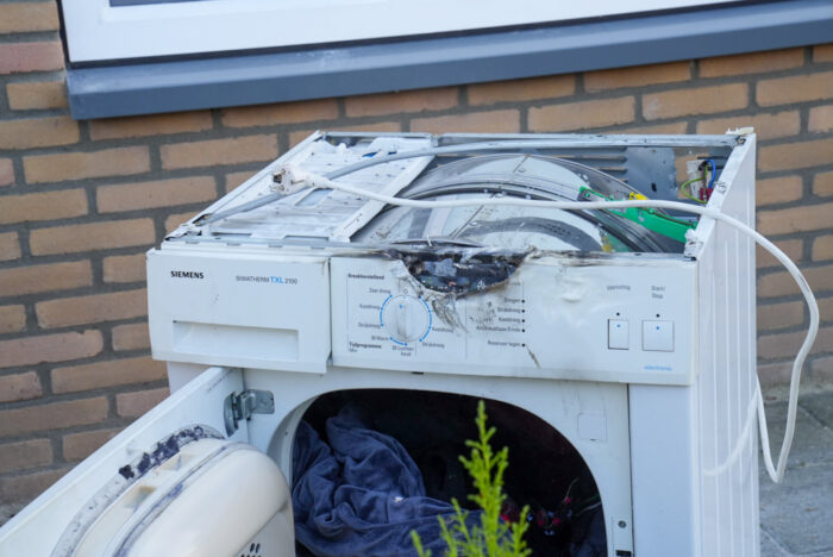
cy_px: 278
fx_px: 1621
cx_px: 416
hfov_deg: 28.8
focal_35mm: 70
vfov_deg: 19.5
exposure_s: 1/100
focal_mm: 70
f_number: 10
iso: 800
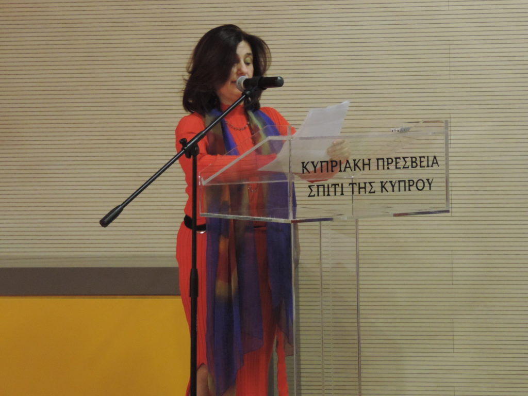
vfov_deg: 10.2
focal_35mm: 145
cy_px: 198
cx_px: 264
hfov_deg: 13.6
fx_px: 2212
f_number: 4.4
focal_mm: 25.8
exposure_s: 1/13
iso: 800
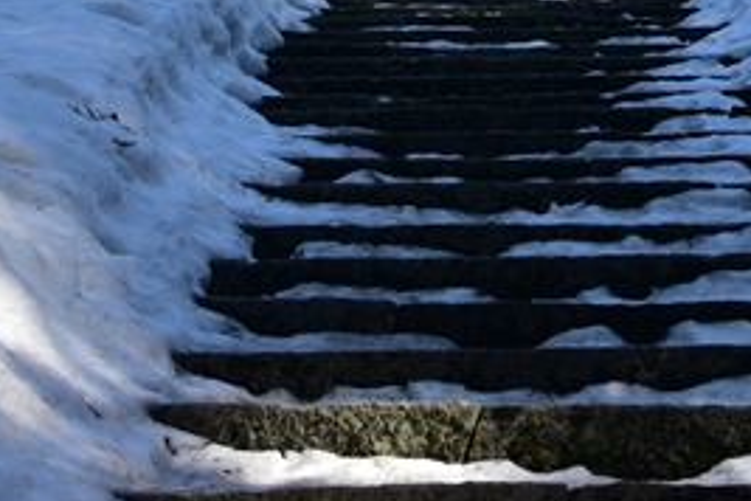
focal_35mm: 146
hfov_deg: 14.0
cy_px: -311
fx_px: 3045
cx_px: 487
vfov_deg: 9.1
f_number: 8
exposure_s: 1/200
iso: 200
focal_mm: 38
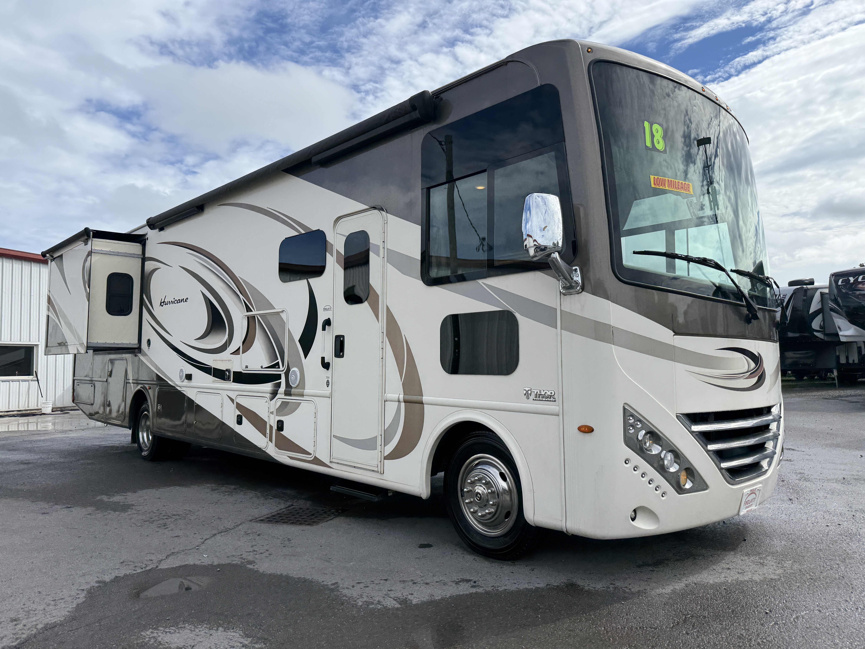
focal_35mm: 24
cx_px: 432
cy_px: 324
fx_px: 600
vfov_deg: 56.8
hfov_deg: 71.6
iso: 100
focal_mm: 6.76
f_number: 1.78
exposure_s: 1/6711
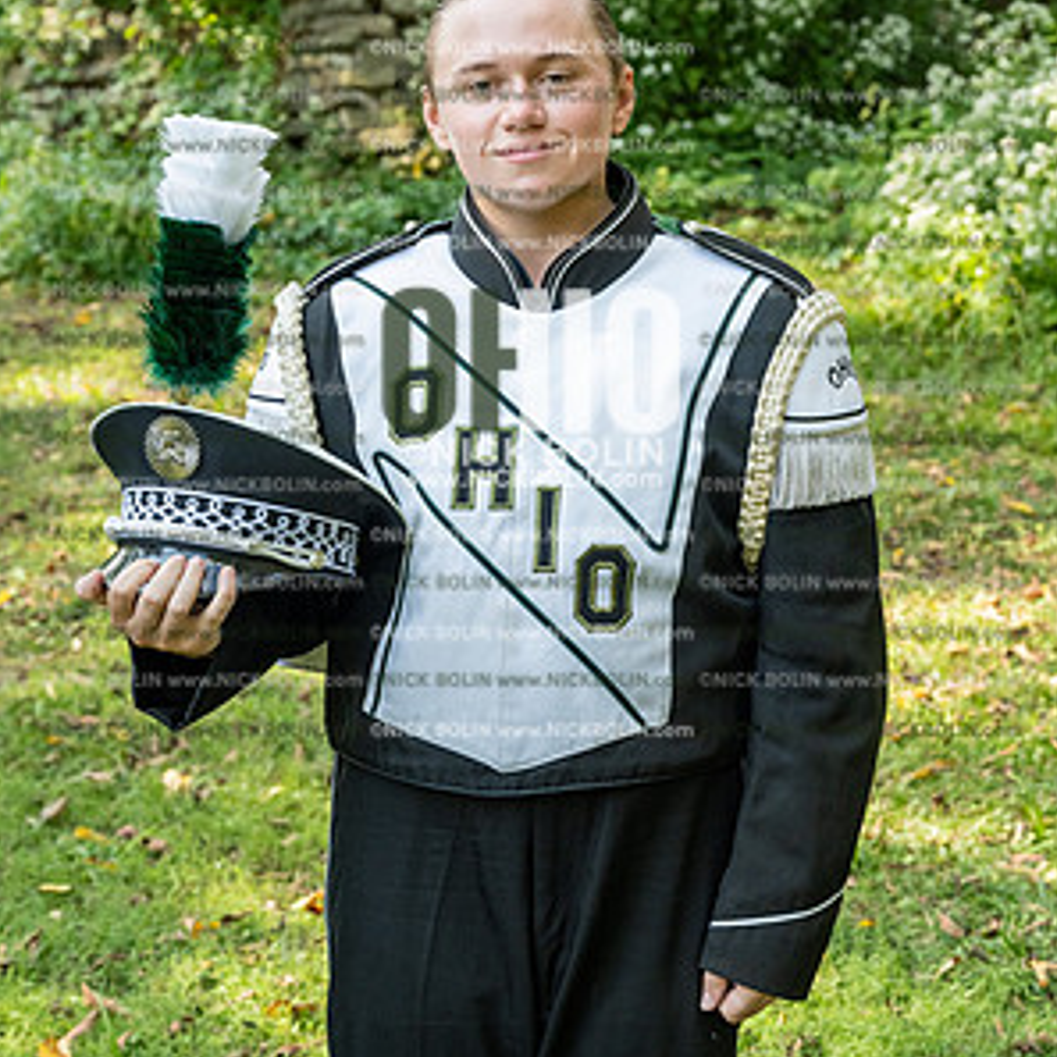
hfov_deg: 25.7
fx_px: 2315
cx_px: 530
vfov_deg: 25.6
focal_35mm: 67
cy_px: 388
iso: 1250
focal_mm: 52
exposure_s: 1/800
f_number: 5.6
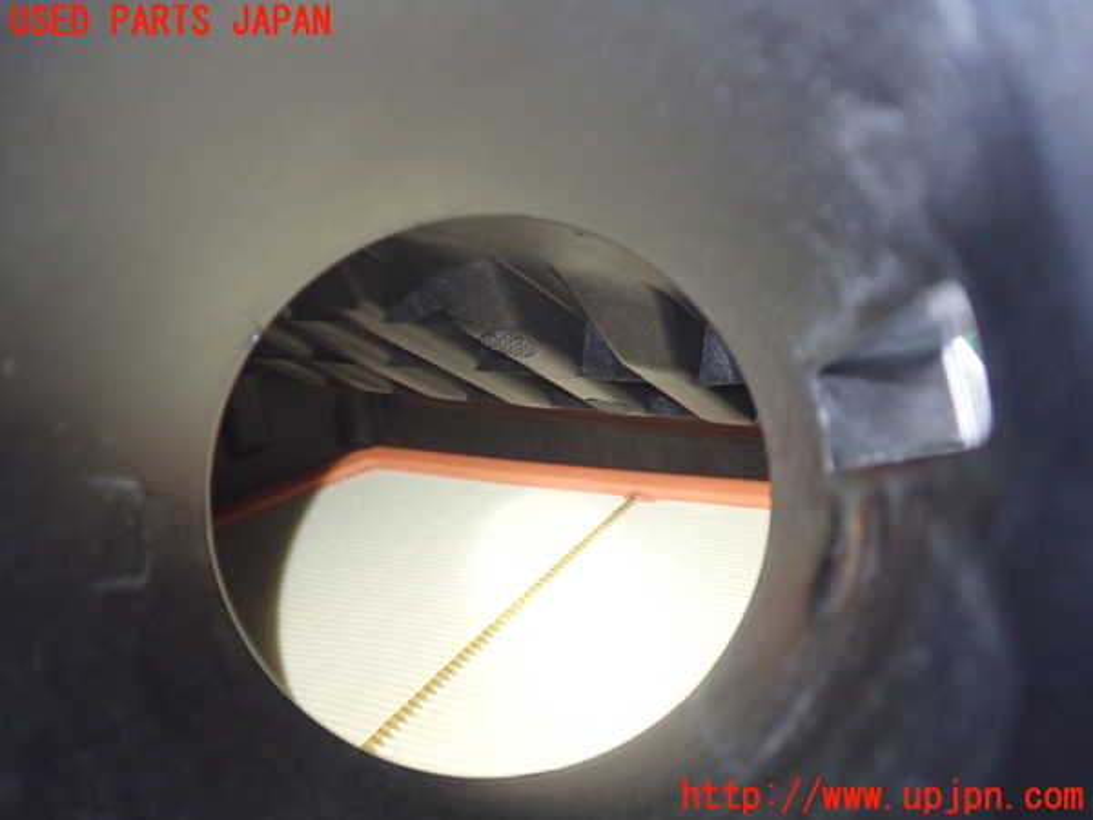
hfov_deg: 60.0
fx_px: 947
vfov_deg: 46.8
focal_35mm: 30
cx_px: 546
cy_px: 410
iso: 500
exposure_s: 1/30
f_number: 2.3
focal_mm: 5.4
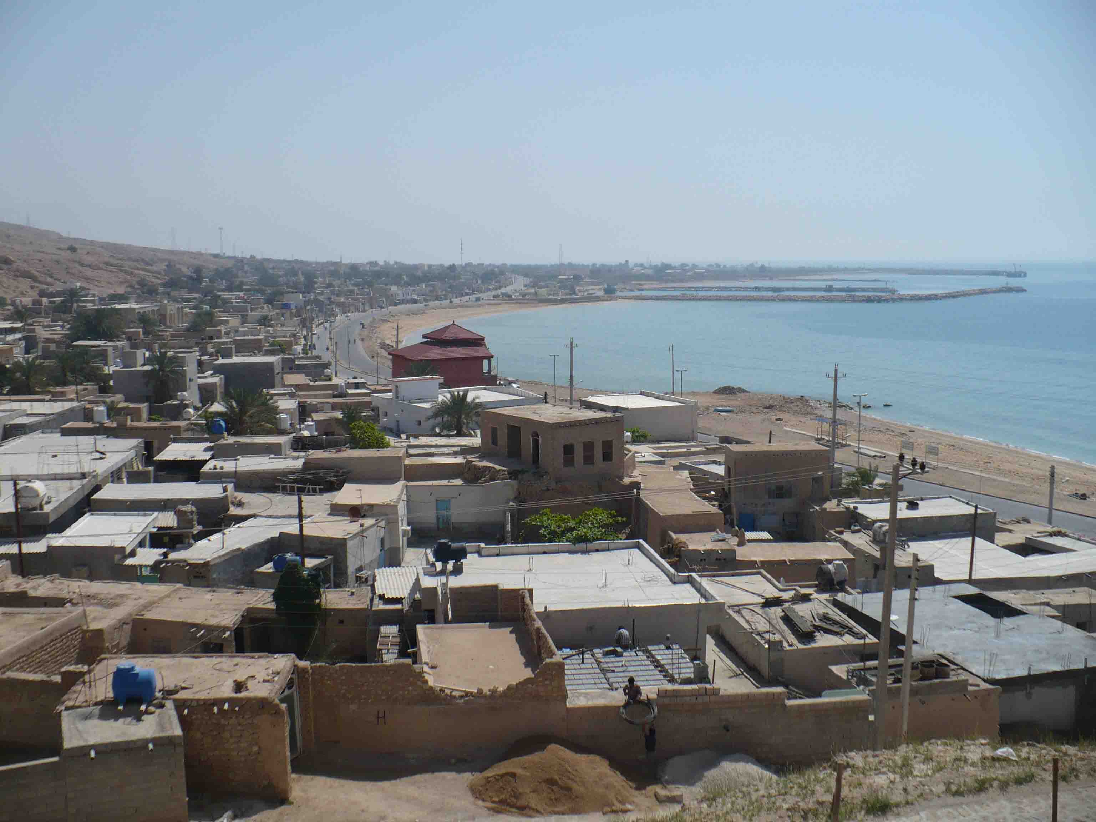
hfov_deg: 50.1
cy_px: 411
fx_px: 1171
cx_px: 548
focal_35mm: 37
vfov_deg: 38.7
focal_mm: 6.1
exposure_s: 1/400
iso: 100
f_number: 8
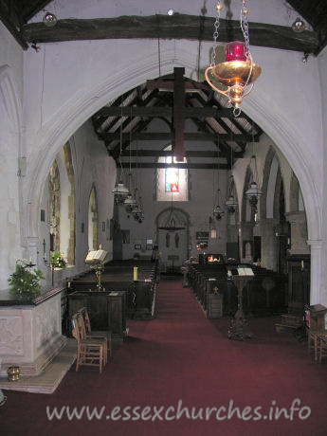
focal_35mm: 35
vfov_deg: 52.6
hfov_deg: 40.7
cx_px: 164
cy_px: 218
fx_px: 441
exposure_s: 1/60.1
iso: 139
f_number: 2.8
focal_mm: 8.9
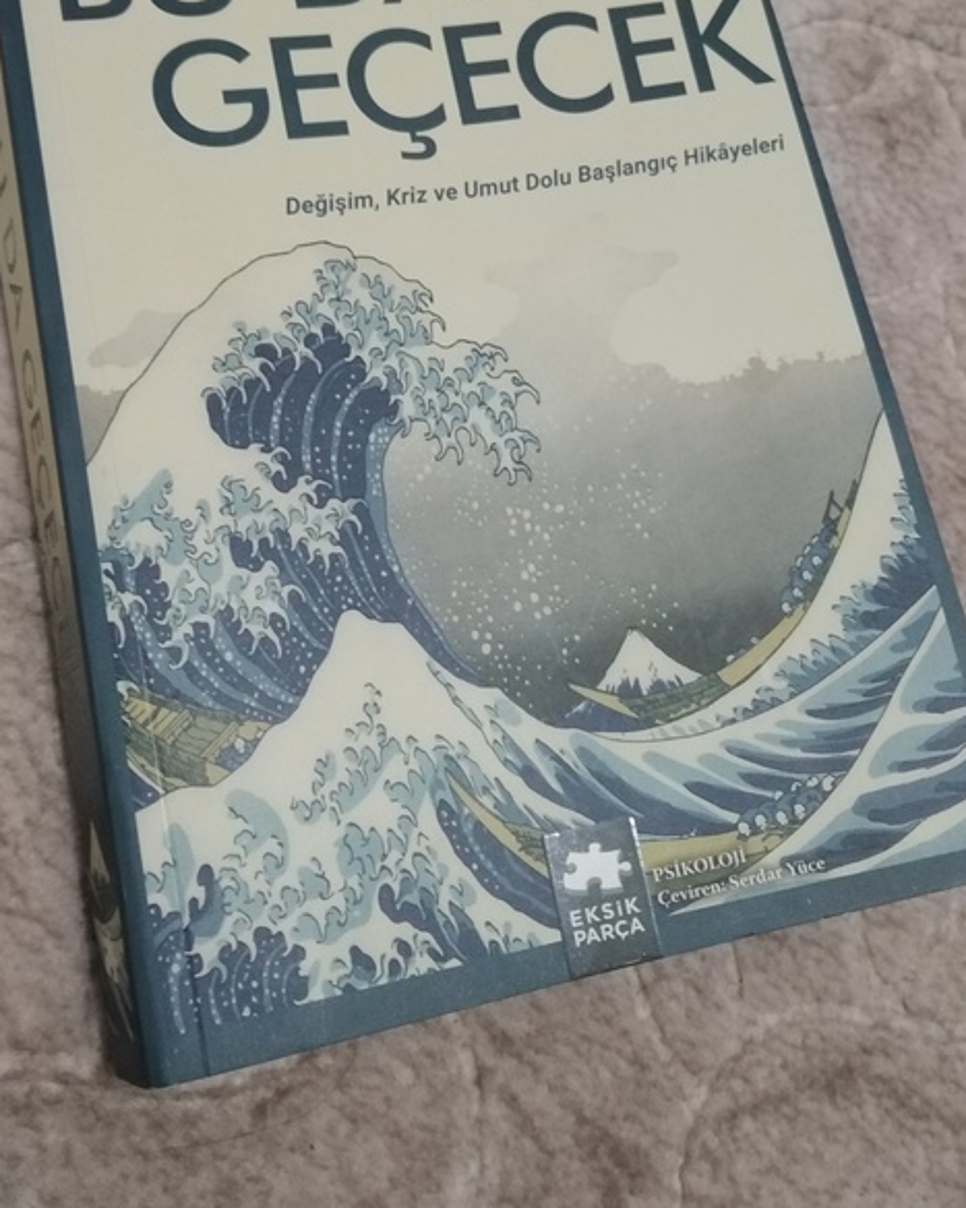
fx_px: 1430
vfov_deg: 45.1
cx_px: 492
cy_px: 393
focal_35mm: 40
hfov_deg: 37.3
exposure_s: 1/20
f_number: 1.8
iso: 669
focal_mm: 3.62
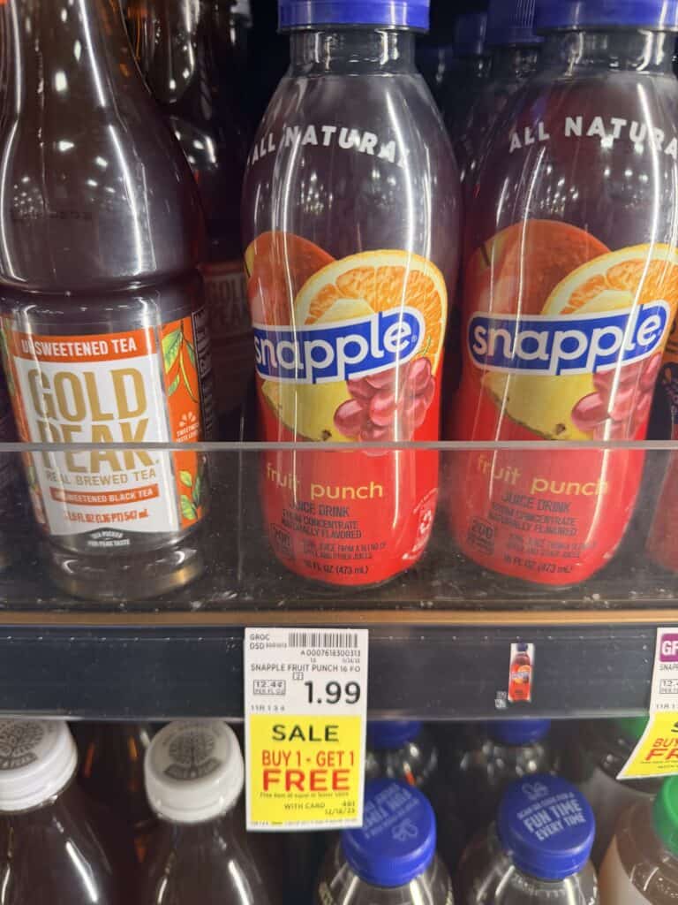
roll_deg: +0.0
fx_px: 627
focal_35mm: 24
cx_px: 339
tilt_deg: -22.4
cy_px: 452
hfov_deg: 56.8
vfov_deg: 71.6
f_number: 1.78
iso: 160
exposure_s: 1/121
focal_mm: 6.76
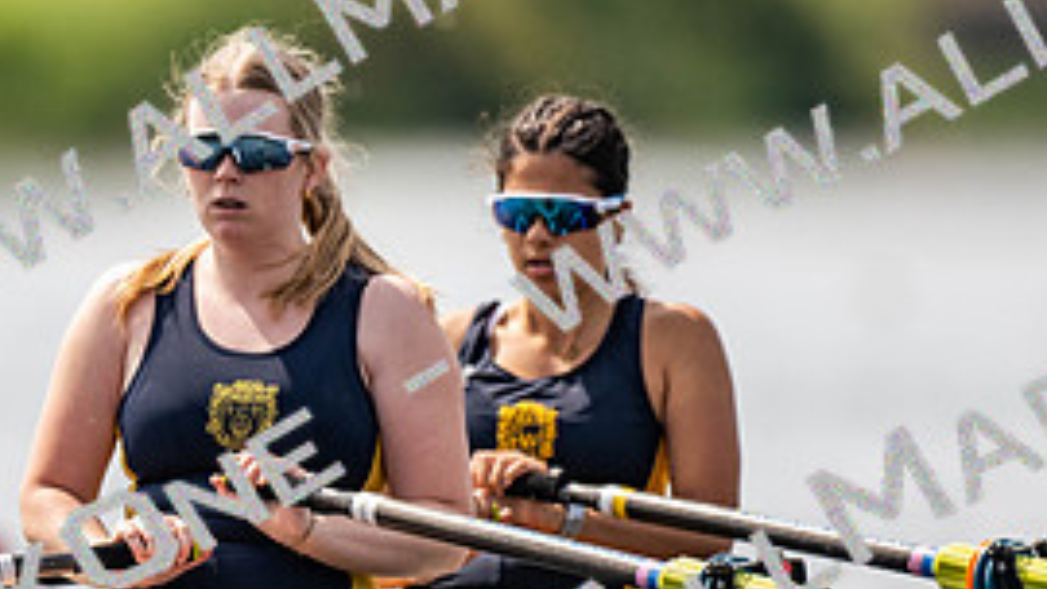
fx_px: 37542
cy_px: 397
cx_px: 229
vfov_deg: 0.9
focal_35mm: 1352
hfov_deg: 1.6
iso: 250
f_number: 4
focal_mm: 600
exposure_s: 1/2500
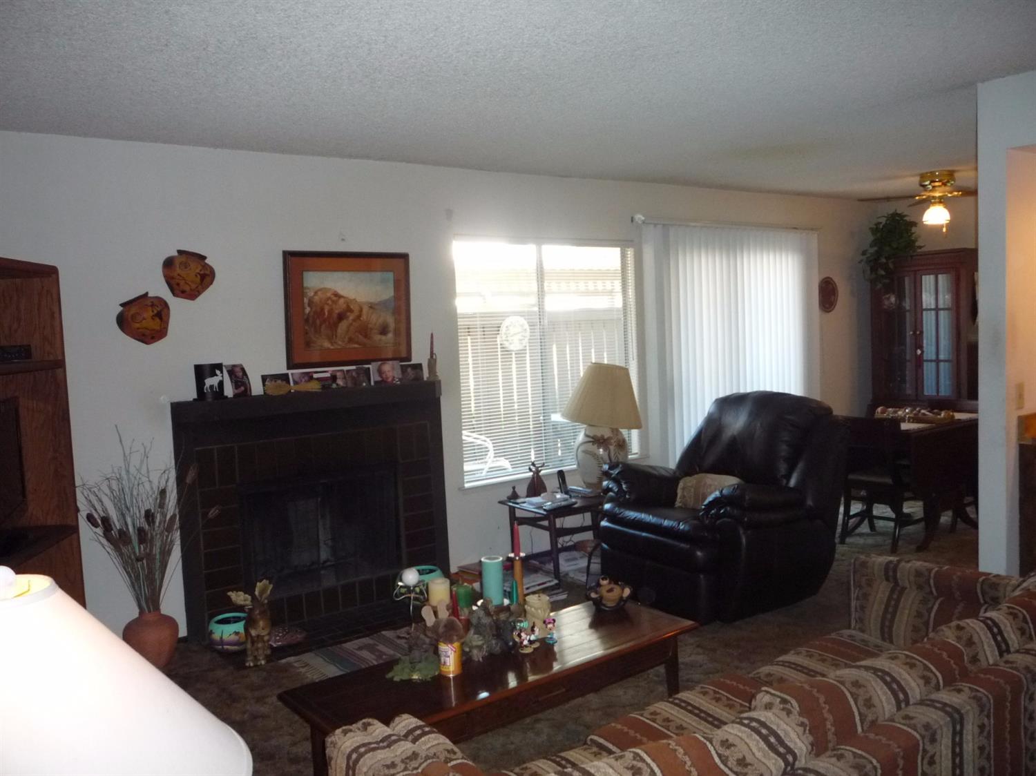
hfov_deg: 60.0
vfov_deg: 46.8
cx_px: 518
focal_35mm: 30
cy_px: 388
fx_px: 898
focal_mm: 5.2
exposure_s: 1/30
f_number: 3.3
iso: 320
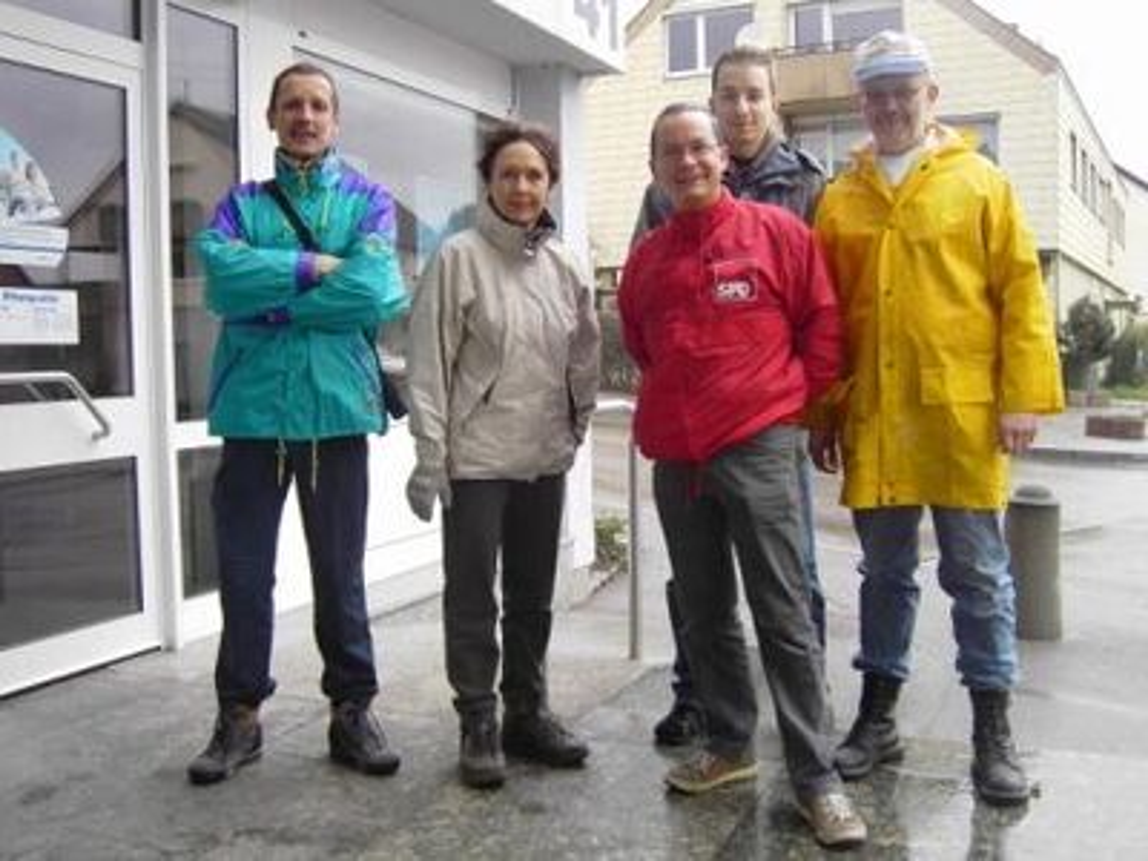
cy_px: 430
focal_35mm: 35
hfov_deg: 52.6
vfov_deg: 40.7
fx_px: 1161
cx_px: 574
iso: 100
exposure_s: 1/80
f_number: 3.5
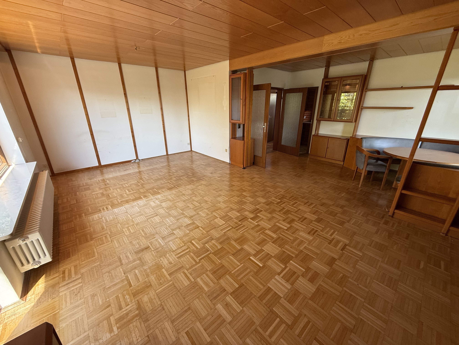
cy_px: 172
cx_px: 230
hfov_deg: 102.1
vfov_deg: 85.7
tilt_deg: -20.4
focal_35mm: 14
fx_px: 186
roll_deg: -0.2
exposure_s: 1/99
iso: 200
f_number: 2.2
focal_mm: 2.22
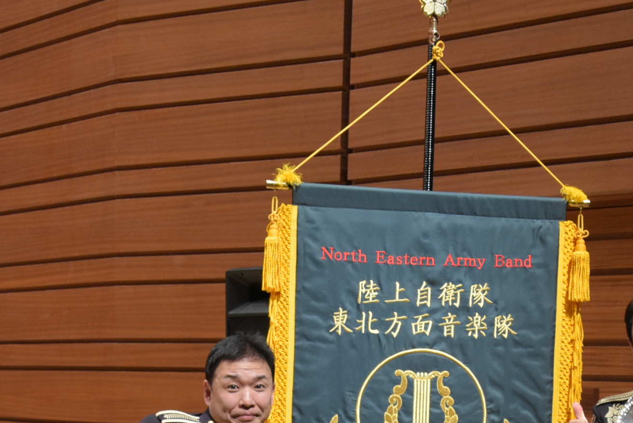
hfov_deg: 28.0
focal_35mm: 72
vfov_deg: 18.2
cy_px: 477
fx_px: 1270
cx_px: 367
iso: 1600
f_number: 8
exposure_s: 1/80
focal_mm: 21
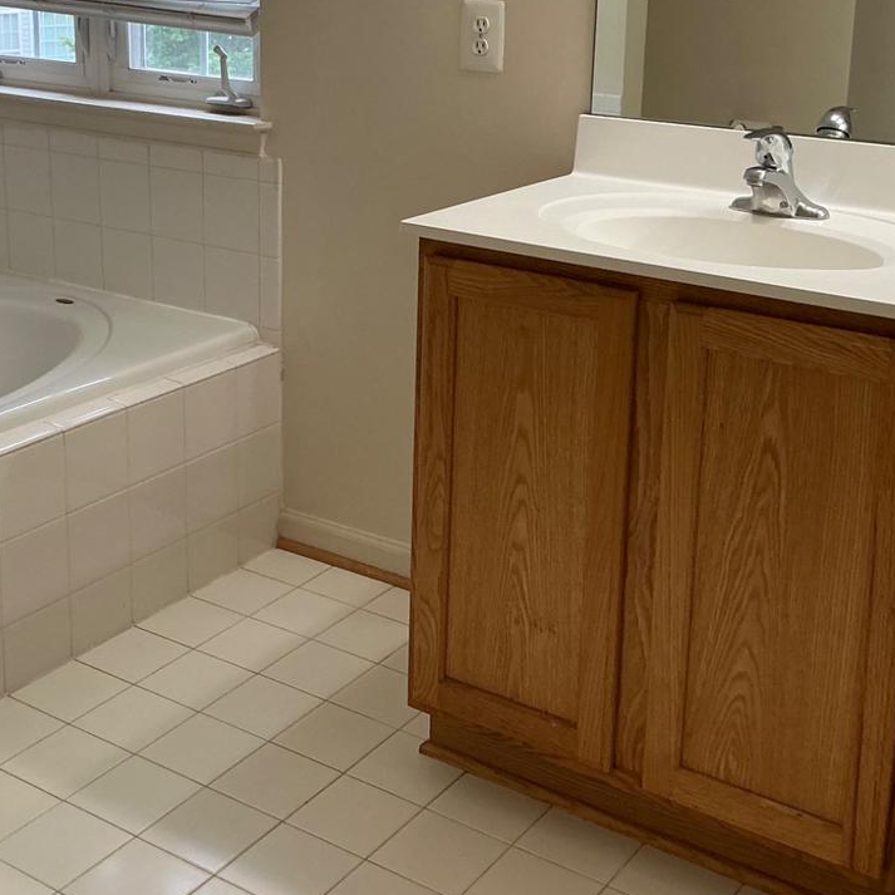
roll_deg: -1.1
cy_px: 281
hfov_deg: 34.0
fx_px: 1463
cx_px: 378
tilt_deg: -14.3
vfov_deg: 33.6
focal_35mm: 50
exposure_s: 1/60
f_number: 1.8
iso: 50
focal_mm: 3
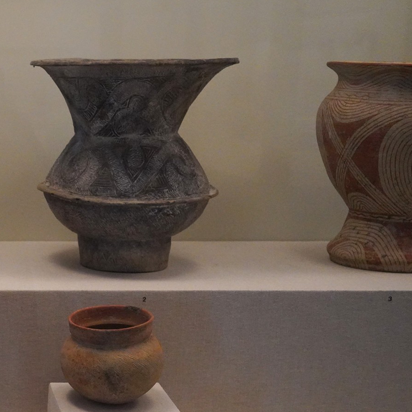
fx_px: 848
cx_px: -27
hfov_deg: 25.5
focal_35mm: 63
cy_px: 304
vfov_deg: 27.0
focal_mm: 33
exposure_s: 1/100
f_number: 4.5
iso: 8000
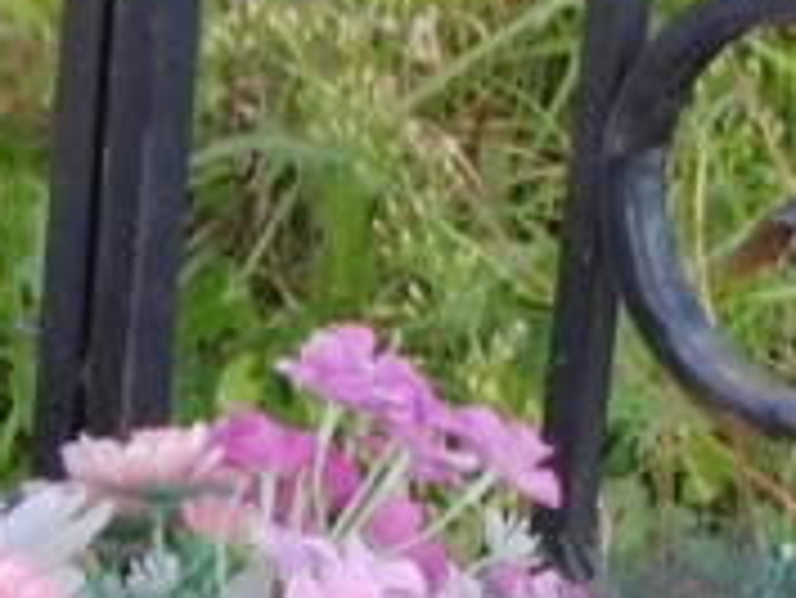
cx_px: -634
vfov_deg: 4.2
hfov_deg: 5.5
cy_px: 706
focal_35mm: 352
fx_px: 8100
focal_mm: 5.52
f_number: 1.9
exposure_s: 1/260
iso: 100
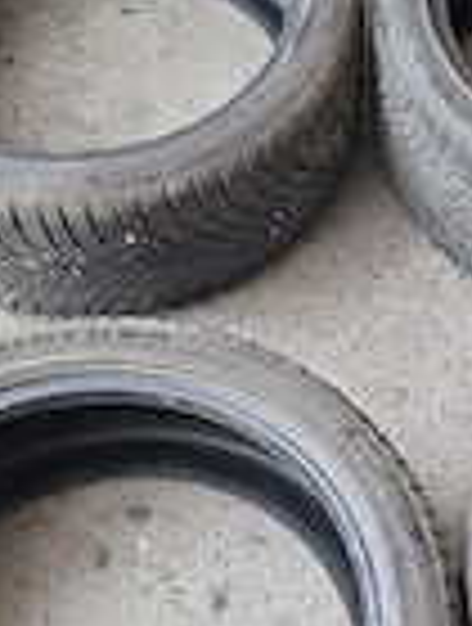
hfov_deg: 21.8
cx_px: 436
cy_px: 387
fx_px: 1194
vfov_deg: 29.2
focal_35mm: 66
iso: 50
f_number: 1.8
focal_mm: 5.54
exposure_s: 1/192
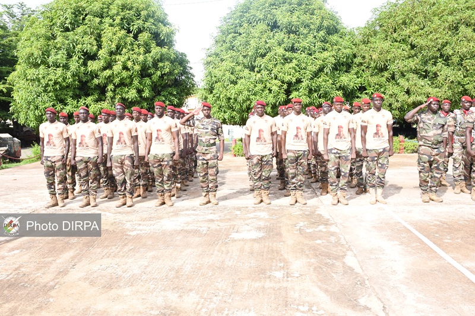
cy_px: 158
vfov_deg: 38.9
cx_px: 238
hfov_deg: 55.8
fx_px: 448
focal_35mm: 34
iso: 800
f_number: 13
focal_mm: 23
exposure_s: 1/125
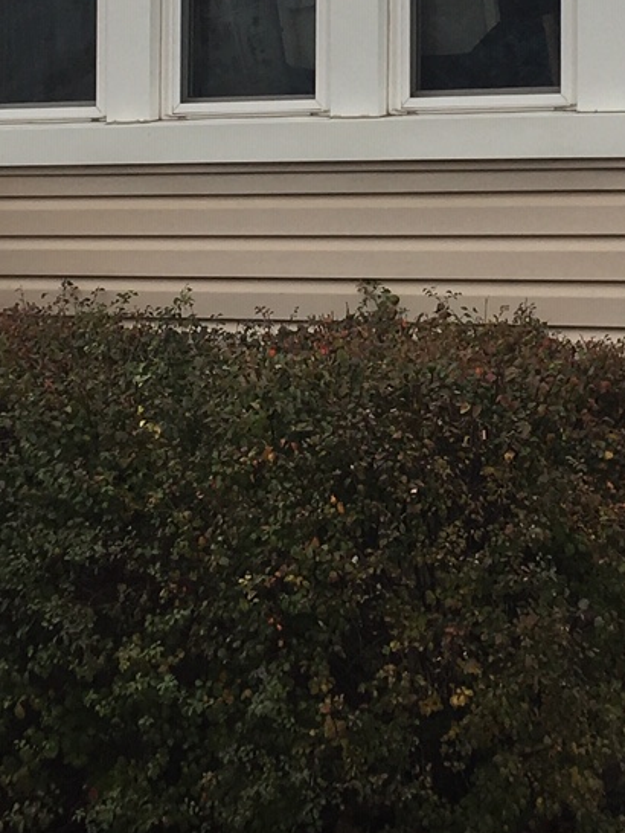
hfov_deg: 13.8
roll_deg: +1.0
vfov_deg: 18.2
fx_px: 2574
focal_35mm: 107
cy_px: 172
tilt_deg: +2.7
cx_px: 476
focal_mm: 4.15
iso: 25
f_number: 2.2
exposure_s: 1/304
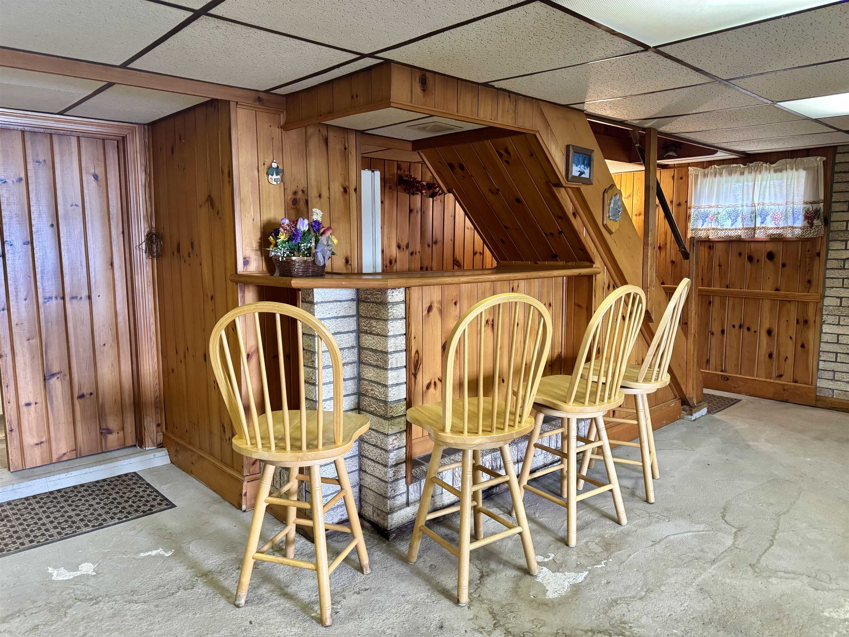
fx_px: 589
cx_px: 424
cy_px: 318
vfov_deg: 56.8
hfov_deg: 71.6
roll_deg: -1.1
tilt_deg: -7.4
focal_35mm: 24
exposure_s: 1/60
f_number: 1.78
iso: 500
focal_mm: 6.76
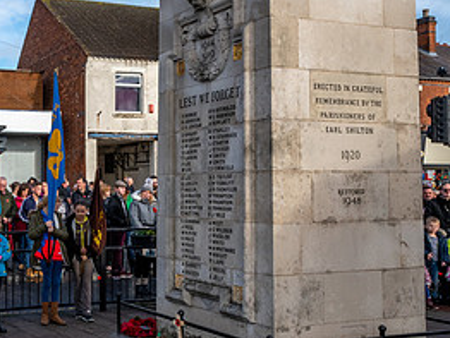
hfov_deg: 33.8
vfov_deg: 28.6
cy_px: 179
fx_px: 664
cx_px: -14
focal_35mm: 51
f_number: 18
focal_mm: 24
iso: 640
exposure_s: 1/250
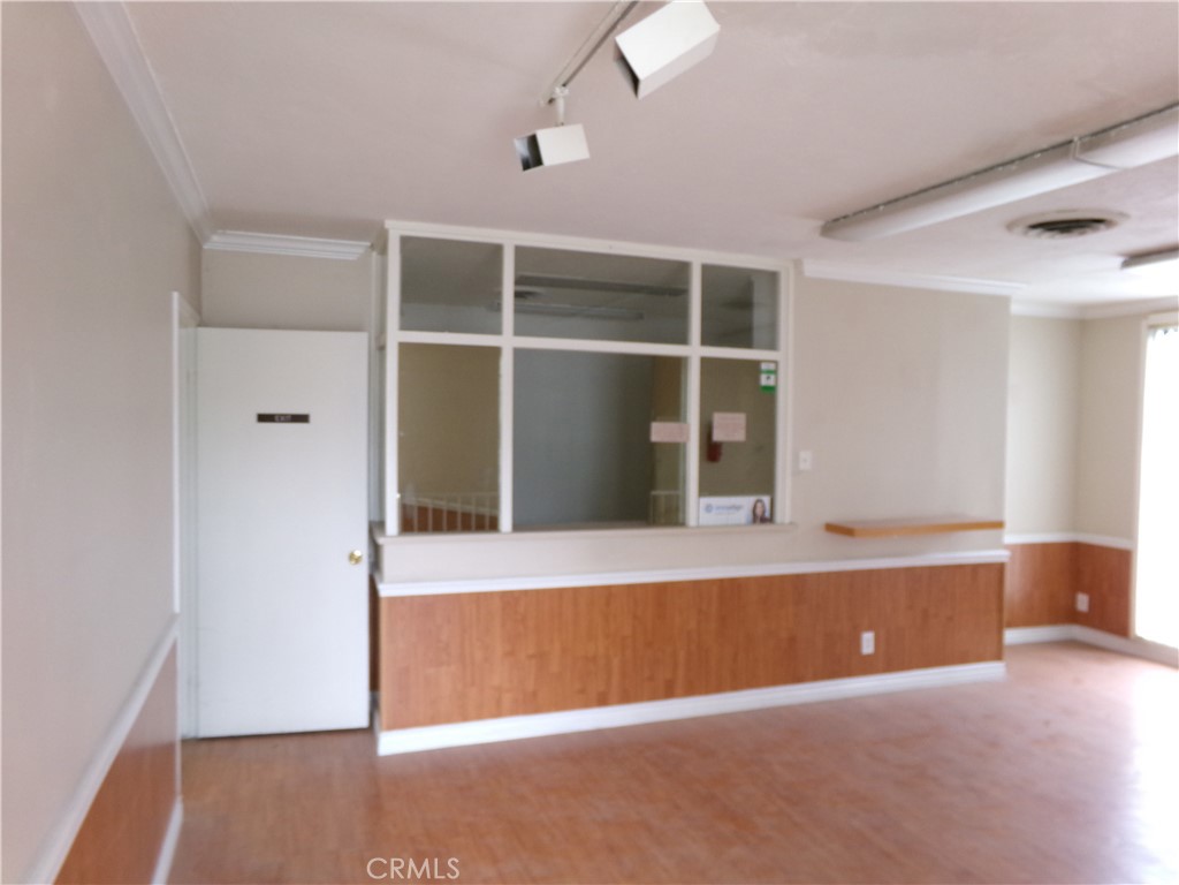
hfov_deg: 71.6
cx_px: 590
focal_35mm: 24
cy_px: 442
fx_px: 817
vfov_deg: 56.8
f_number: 3.7
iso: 200
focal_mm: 4.3
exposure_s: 1/26
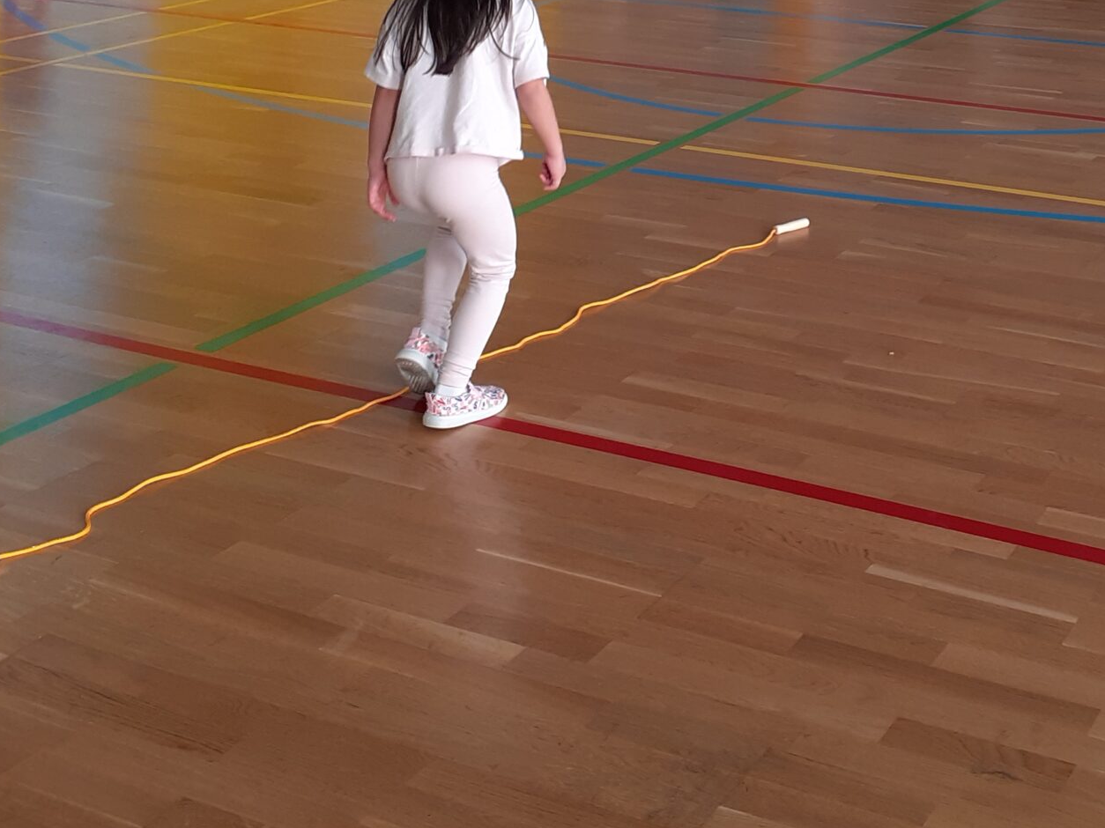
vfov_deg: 25.2
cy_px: 67
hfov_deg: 33.9
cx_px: 785
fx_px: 1787
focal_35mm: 56
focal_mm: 3.6
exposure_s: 1/100
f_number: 1.9
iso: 64
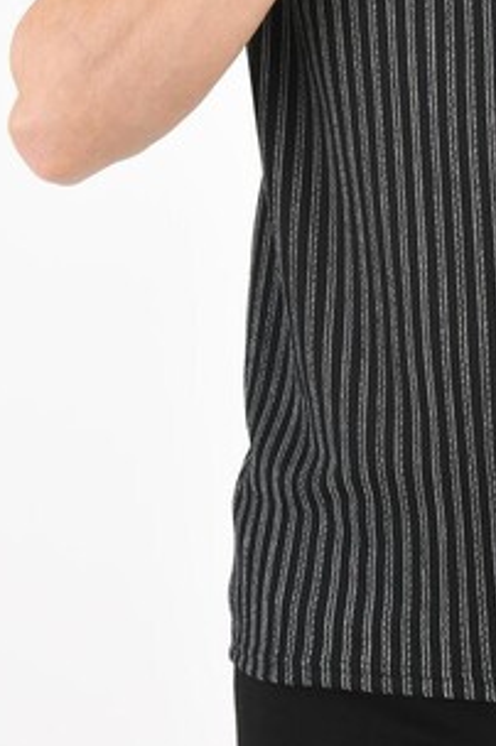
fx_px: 3376
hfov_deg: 8.4
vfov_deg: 12.5
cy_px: 49
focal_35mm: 163
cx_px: 503
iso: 100
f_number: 7.1
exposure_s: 1/160
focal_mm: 66
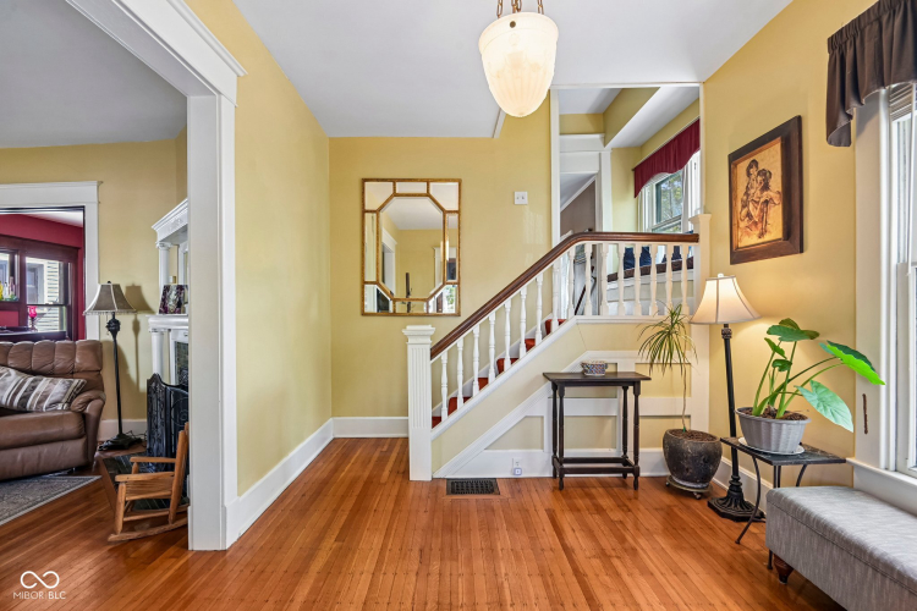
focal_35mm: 16
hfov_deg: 96.7
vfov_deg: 73.7
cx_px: 458
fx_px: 408
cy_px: 306
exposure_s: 1/10
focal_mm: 16
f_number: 8
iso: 400
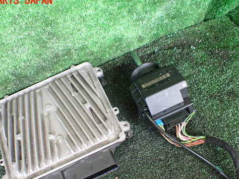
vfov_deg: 37.5
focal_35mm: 38
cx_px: 112
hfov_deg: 49.0
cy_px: 108
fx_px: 262
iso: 800
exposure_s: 1/80
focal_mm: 5.4
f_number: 2.3
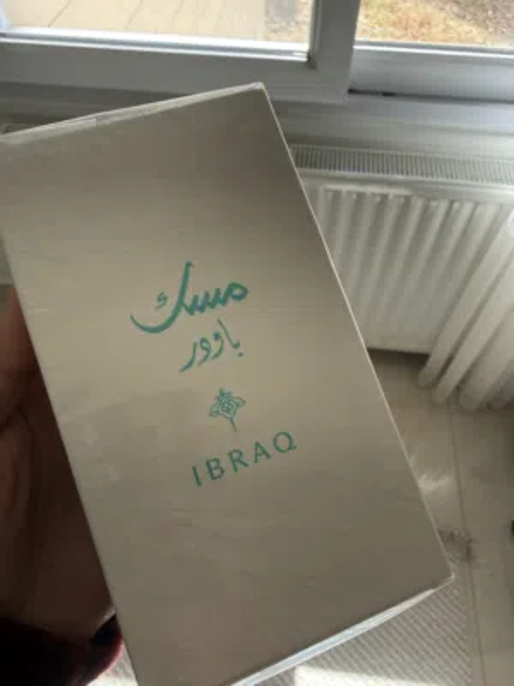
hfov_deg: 56.8
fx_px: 475
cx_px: 257
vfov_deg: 71.6
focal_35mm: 24
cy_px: 343
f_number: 2.2
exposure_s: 1/109
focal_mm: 2.22
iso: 64
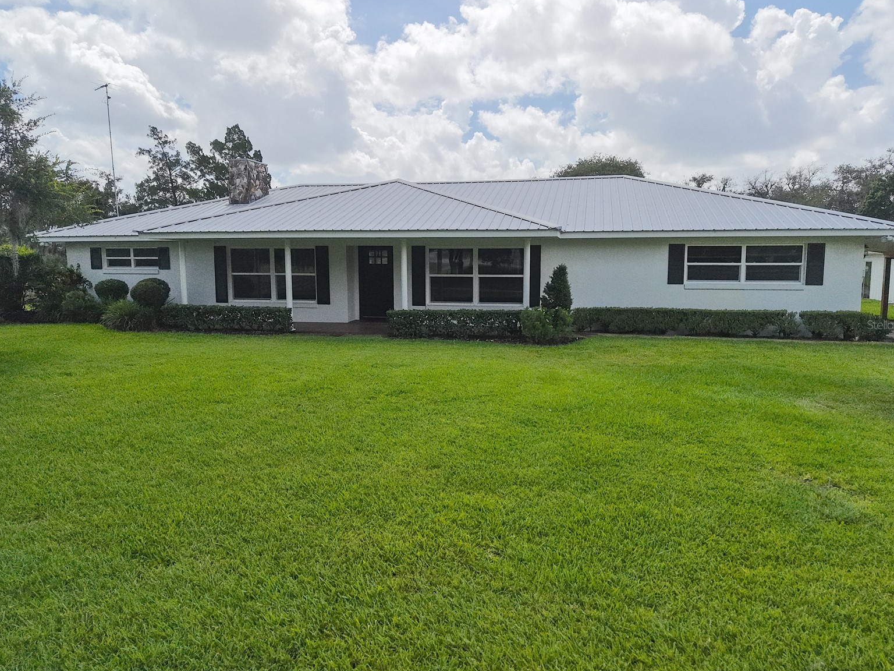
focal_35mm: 25
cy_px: 324
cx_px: 456
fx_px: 646
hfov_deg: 69.4
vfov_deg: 54.9
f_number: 1.8
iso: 800
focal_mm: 8.67
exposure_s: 1/8000
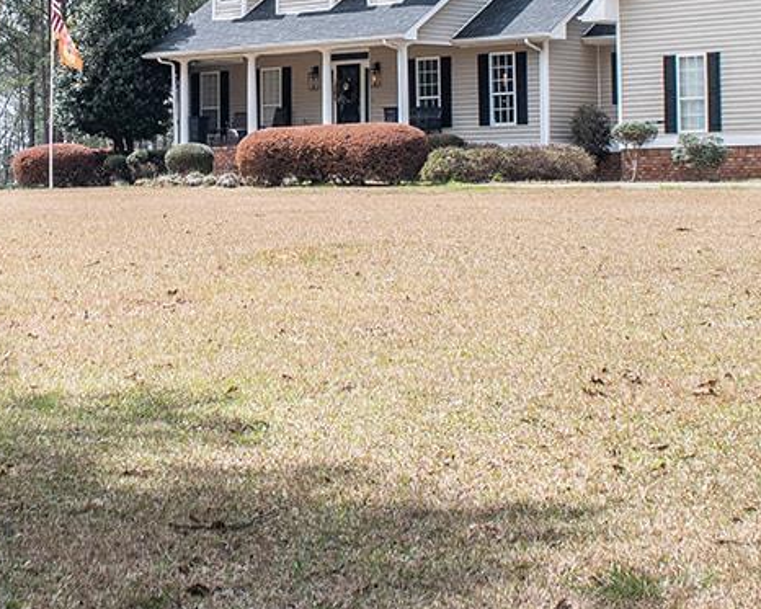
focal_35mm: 87
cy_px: -82
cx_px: 266
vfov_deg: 17.0
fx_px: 1960
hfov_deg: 21.9
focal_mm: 18
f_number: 8
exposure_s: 1/400
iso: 125
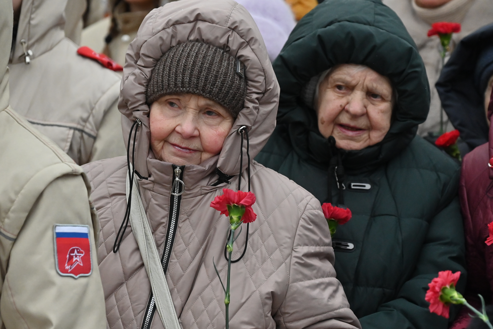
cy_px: 164
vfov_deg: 9.0
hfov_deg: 13.4
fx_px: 2095
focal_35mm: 153
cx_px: 246
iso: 3200
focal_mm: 102
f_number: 4
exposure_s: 1/8000
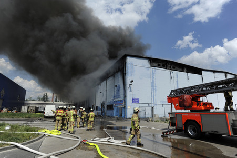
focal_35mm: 20
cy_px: 79
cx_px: 118
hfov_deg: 84.0
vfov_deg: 61.9
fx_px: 132
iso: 400
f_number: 6.3
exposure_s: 1/3200
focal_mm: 20
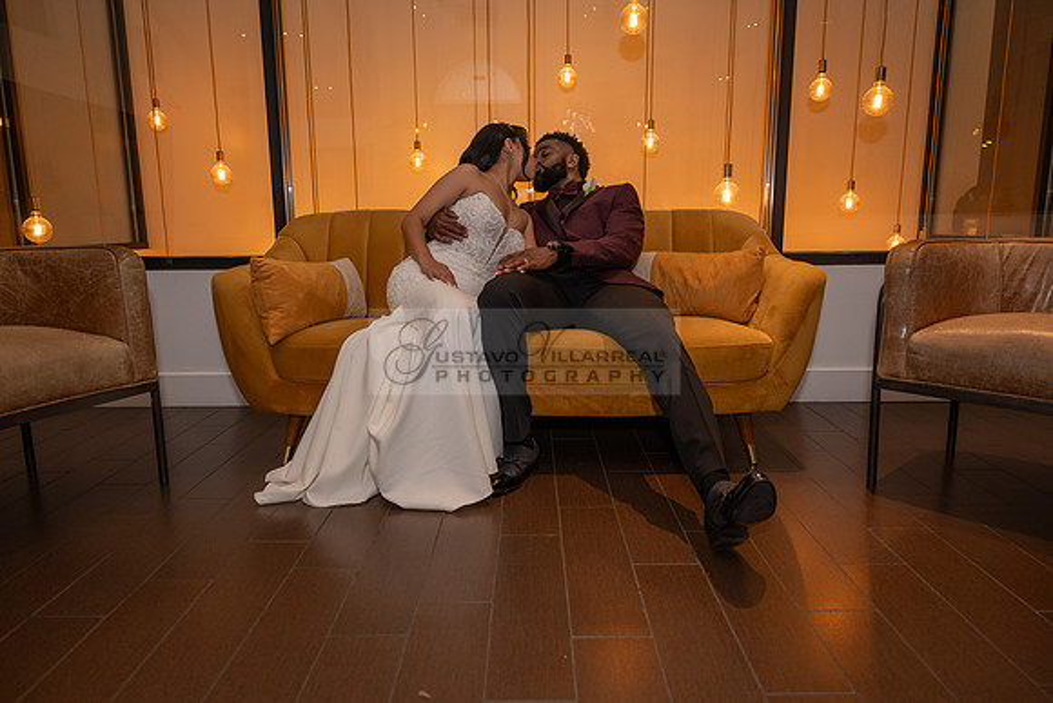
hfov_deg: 73.7
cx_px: 526
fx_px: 702
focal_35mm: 24
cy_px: 352
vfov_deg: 53.2
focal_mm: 24
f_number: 3.2
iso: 800
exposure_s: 1/200
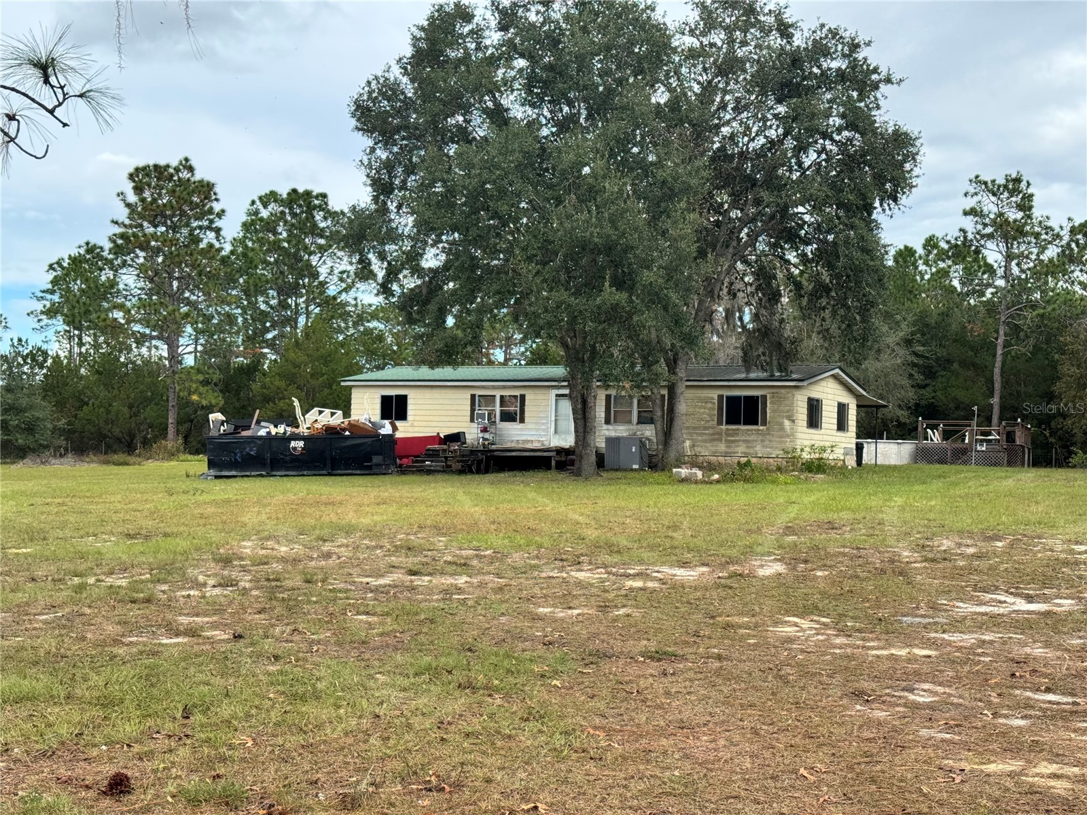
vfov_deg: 30.3
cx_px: 544
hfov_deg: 39.7
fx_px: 1507
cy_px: 408
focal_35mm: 48
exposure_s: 1/1637
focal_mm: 6.76
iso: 64
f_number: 1.78
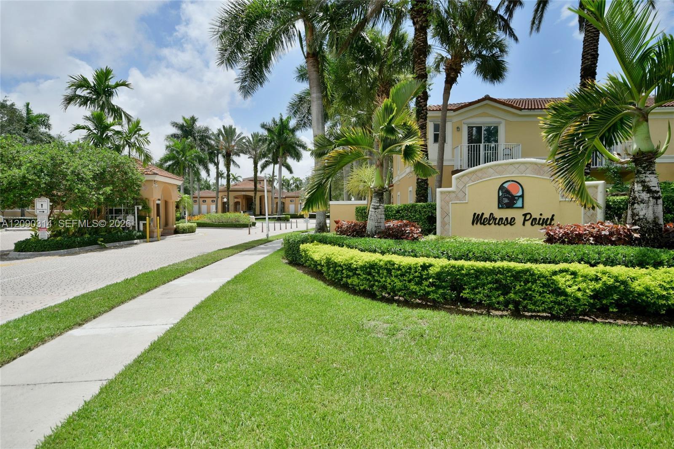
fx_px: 393
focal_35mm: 21
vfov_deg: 59.5
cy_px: 224
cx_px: 337
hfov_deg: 81.2
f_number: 8
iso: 100
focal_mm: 14
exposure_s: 1/250
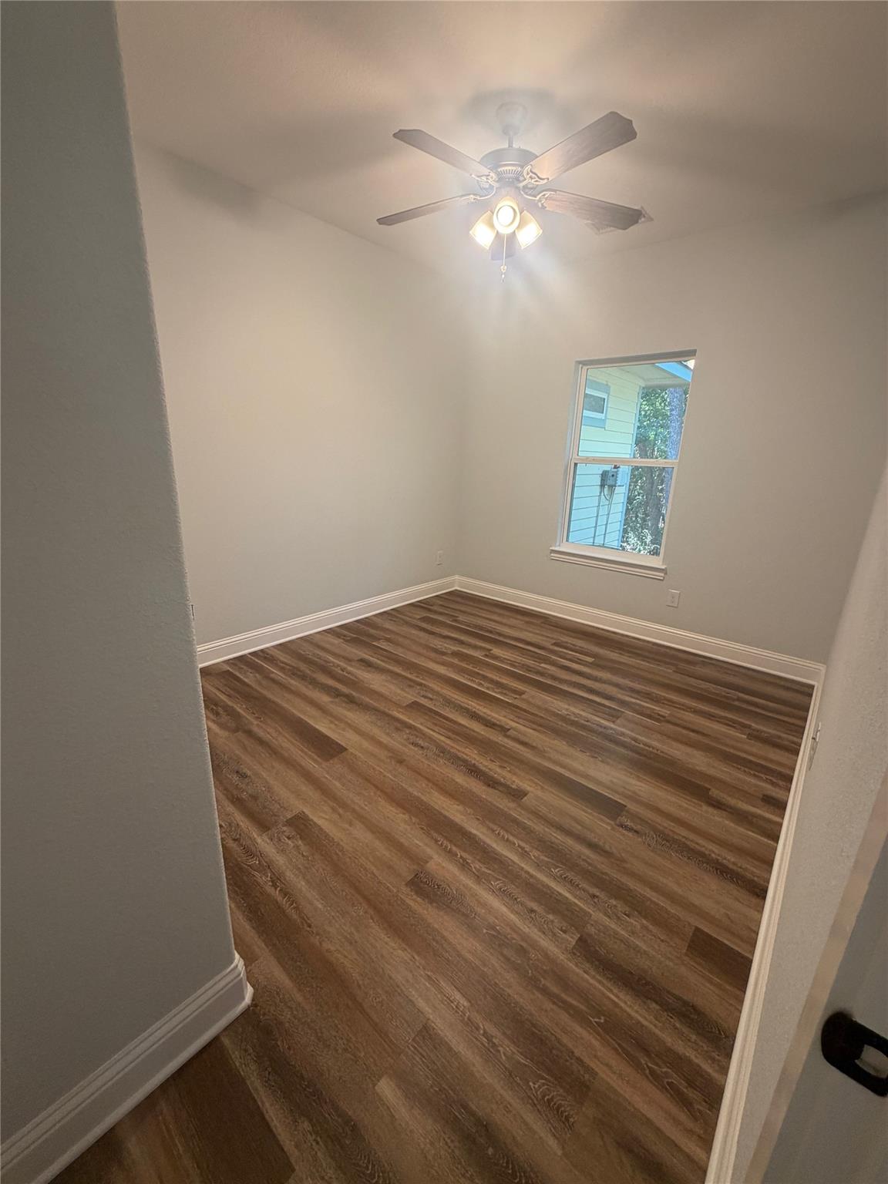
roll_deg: -1.4
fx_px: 479
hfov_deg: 85.7
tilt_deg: -16.3
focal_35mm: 14
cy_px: 592
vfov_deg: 102.1
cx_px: 444
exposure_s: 1/60
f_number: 2.2
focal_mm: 2.22
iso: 200
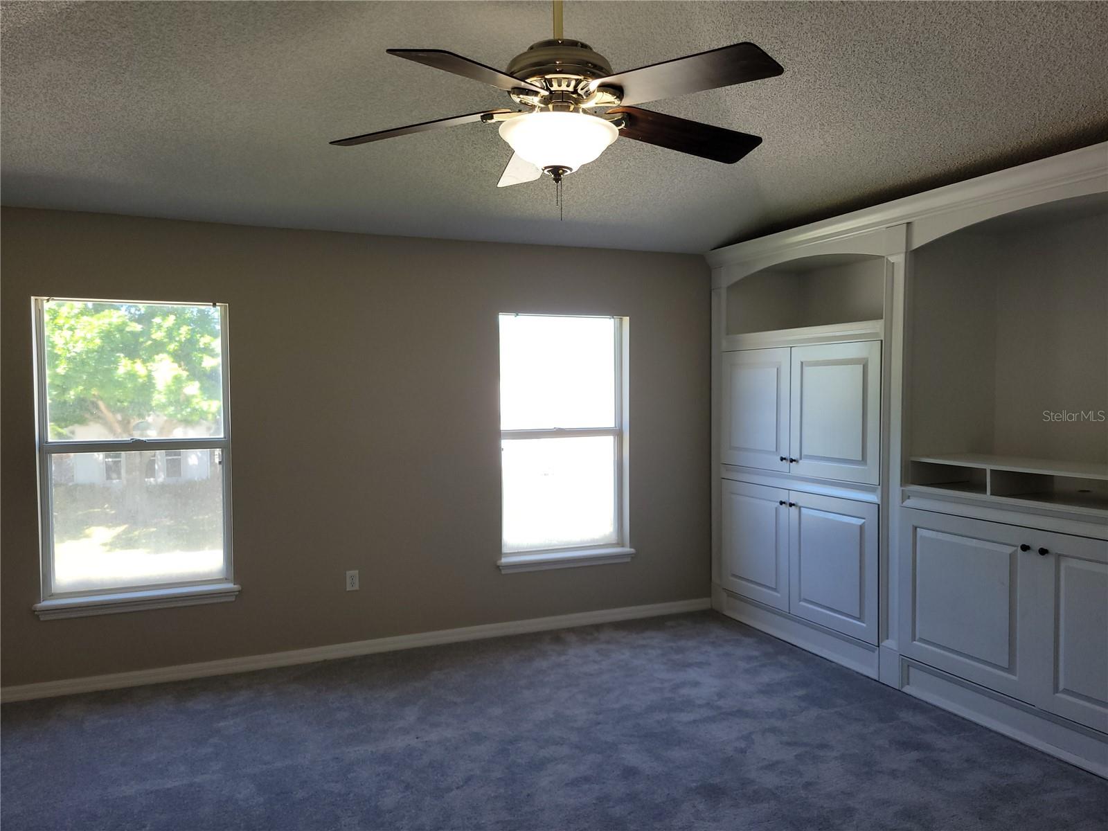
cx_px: 554
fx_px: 832
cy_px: 416
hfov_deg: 67.3
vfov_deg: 53.1
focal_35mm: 26
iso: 64
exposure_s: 1/120
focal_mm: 5.4
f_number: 1.8
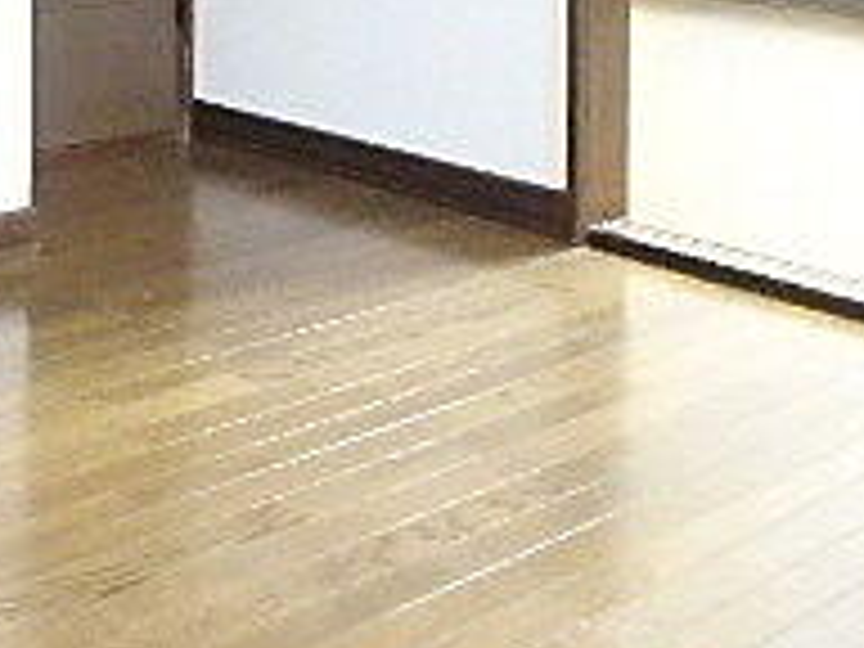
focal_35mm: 70
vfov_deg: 18.9
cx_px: 0
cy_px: -270
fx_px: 1747
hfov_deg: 26.3
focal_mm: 3.7
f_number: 3.5
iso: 1600
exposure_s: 1/6
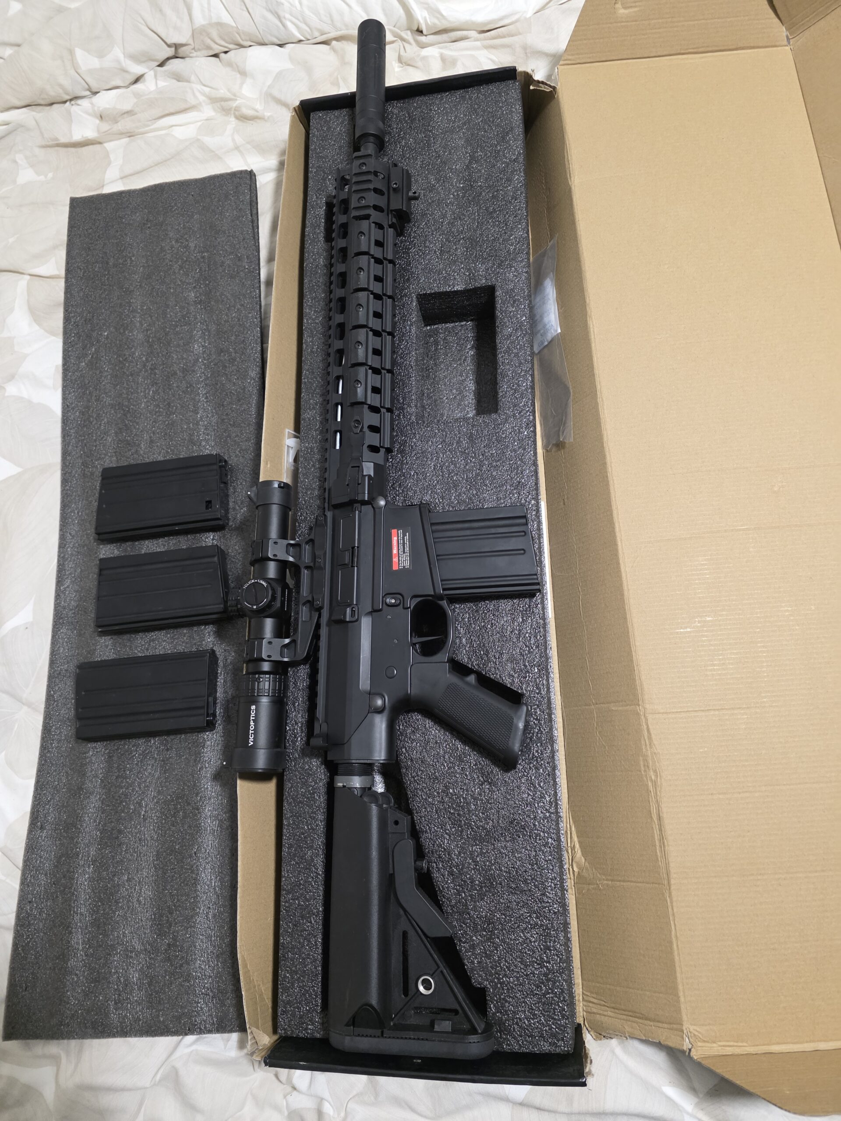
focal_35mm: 23
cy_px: 560
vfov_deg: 73.9
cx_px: 420
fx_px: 745
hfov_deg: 58.9
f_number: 1.7
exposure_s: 1/100
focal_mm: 6.3
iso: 1000
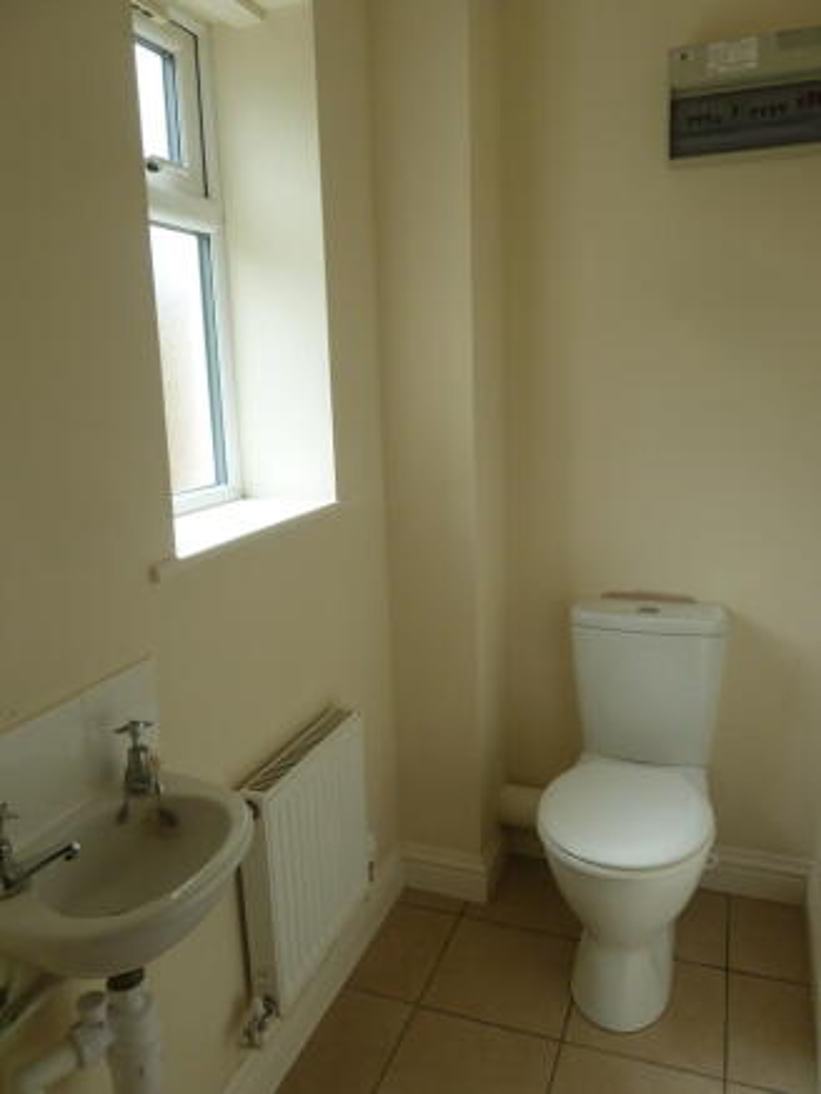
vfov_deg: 69.4
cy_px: 547
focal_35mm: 25
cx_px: 410
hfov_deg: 54.9
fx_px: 790
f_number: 3.3
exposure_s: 1/100
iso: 80
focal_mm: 4.1
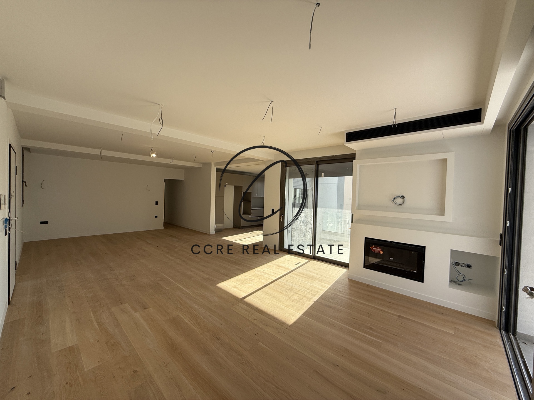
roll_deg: -1.7
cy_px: 200
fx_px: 216
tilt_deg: -1.7
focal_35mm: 14
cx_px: 267
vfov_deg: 85.7
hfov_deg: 102.1
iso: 50
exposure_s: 1/323
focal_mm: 2.22
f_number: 2.2
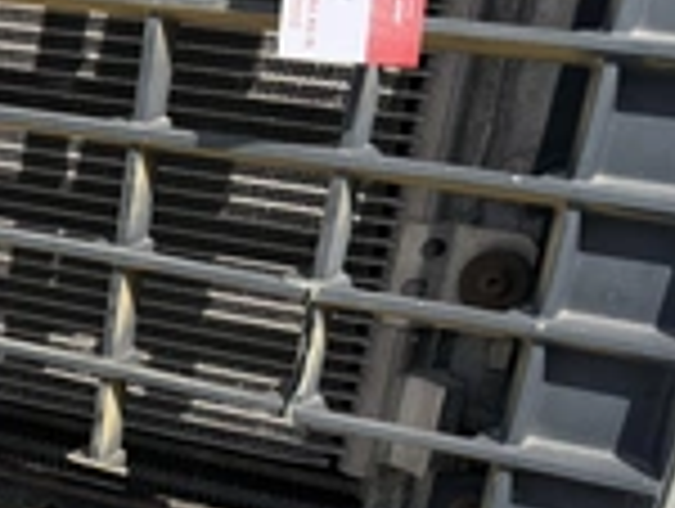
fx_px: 1250
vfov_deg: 22.4
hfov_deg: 27.5
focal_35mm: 64
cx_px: -76
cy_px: 463
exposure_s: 1/4167
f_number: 1.78
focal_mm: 6.76
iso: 100
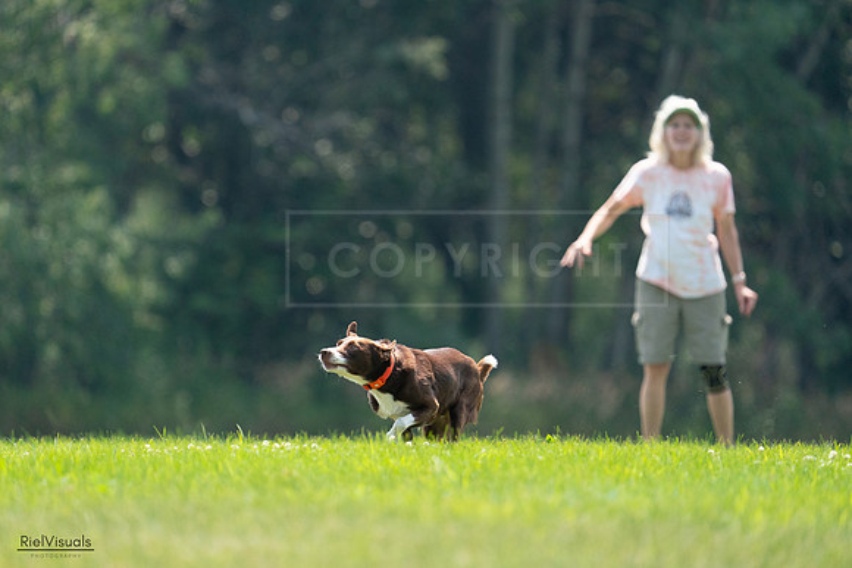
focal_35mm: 503
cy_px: 284
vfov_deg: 2.7
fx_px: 11898
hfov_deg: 4.1
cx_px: 417
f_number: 6.3
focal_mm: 485
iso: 2500
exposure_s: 1/4000
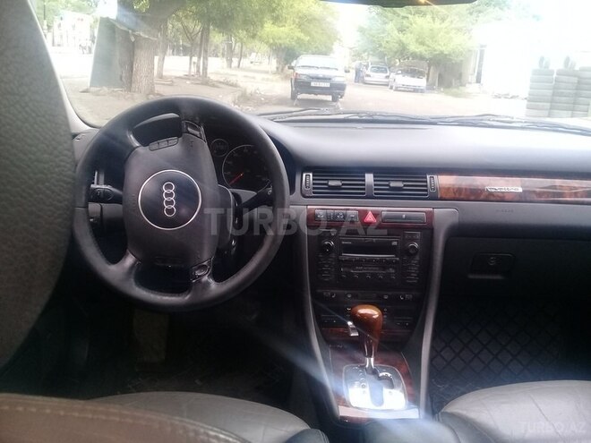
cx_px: 296
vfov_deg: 45.4
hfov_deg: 58.4
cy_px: 222
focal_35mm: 31
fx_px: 529
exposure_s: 1/50
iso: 80
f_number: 2.2
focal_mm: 3.3
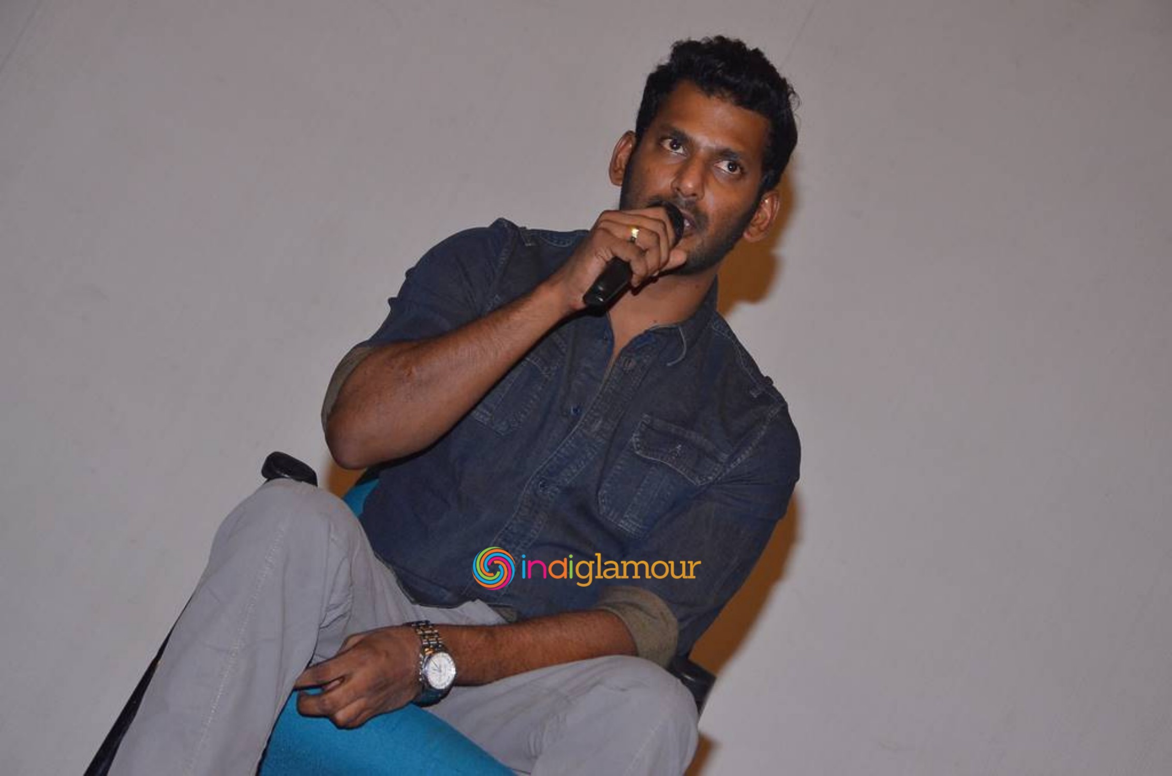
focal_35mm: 105
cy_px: 388
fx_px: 3411
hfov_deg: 19.5
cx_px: 586
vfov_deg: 13.0
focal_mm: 70
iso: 1600
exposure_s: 1/250
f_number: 7.1
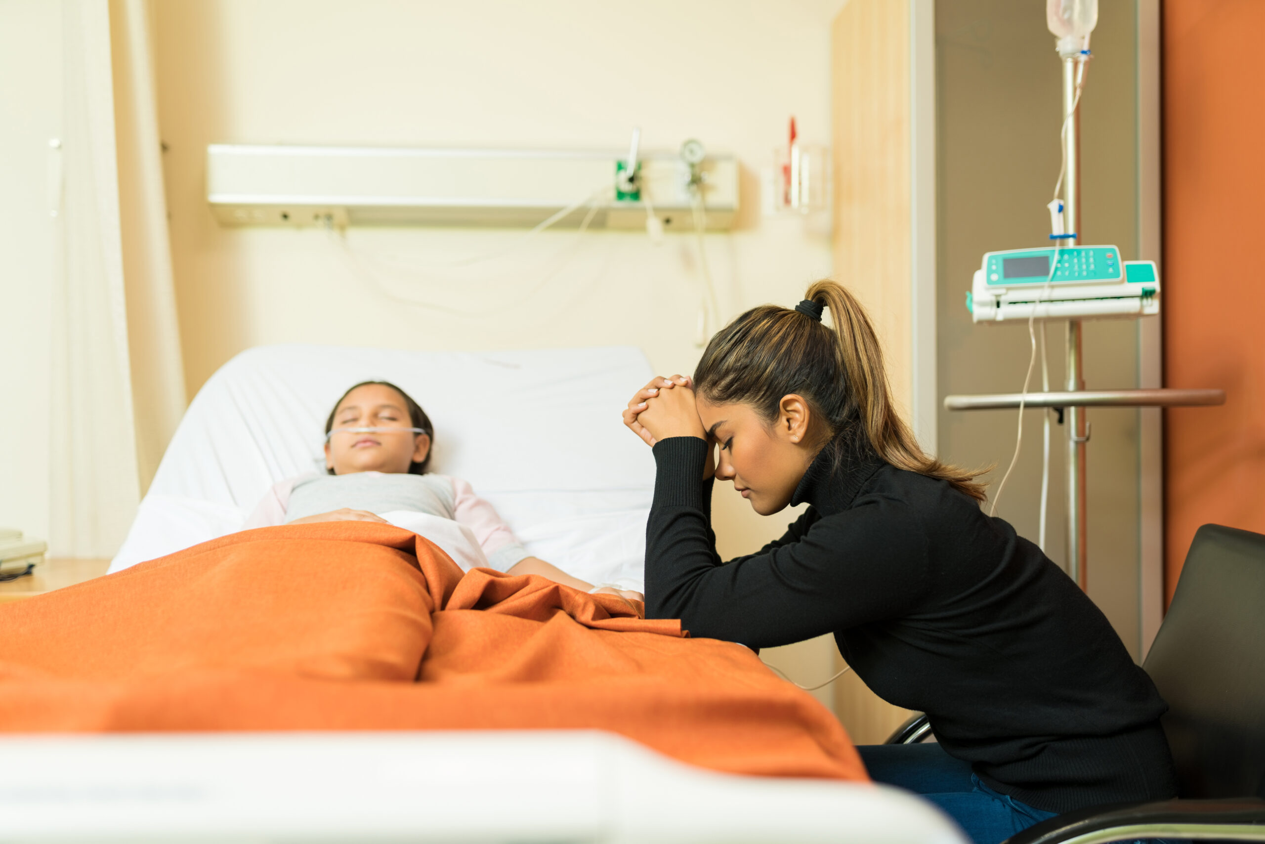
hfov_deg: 54.4
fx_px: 1230
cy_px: 422
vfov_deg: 37.9
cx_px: 632
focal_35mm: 35
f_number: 1.8
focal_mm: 35
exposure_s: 1/160
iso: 100
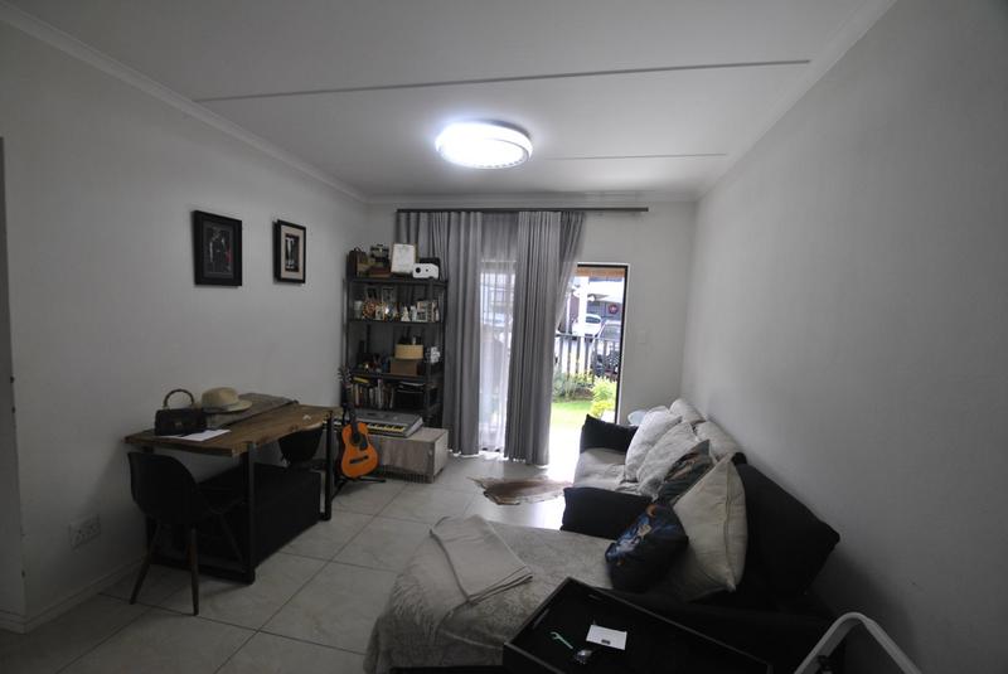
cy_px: 337
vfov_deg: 77.4
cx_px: 504
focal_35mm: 15
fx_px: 420
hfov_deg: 100.3
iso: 200
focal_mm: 10
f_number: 4.5
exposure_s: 1/80
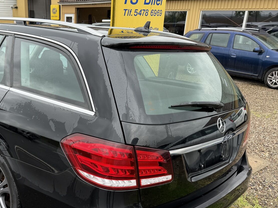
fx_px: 297
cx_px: 73
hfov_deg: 48.4
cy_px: 136
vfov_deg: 38.3
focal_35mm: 37
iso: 80
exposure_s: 1/450
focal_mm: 6.76
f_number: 1.78
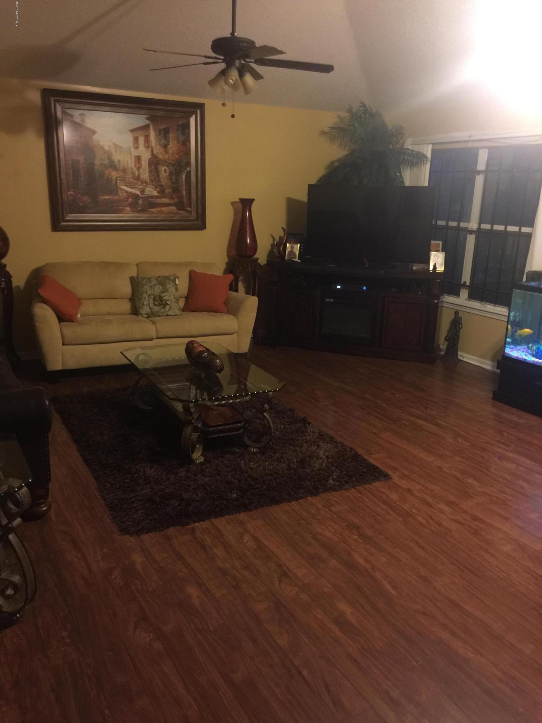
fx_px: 605
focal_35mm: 29
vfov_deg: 61.7
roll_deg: -0.6
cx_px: 271
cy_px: 362
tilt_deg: -15.8
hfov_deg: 48.2
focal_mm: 4.15
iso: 100
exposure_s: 1/4
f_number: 2.2
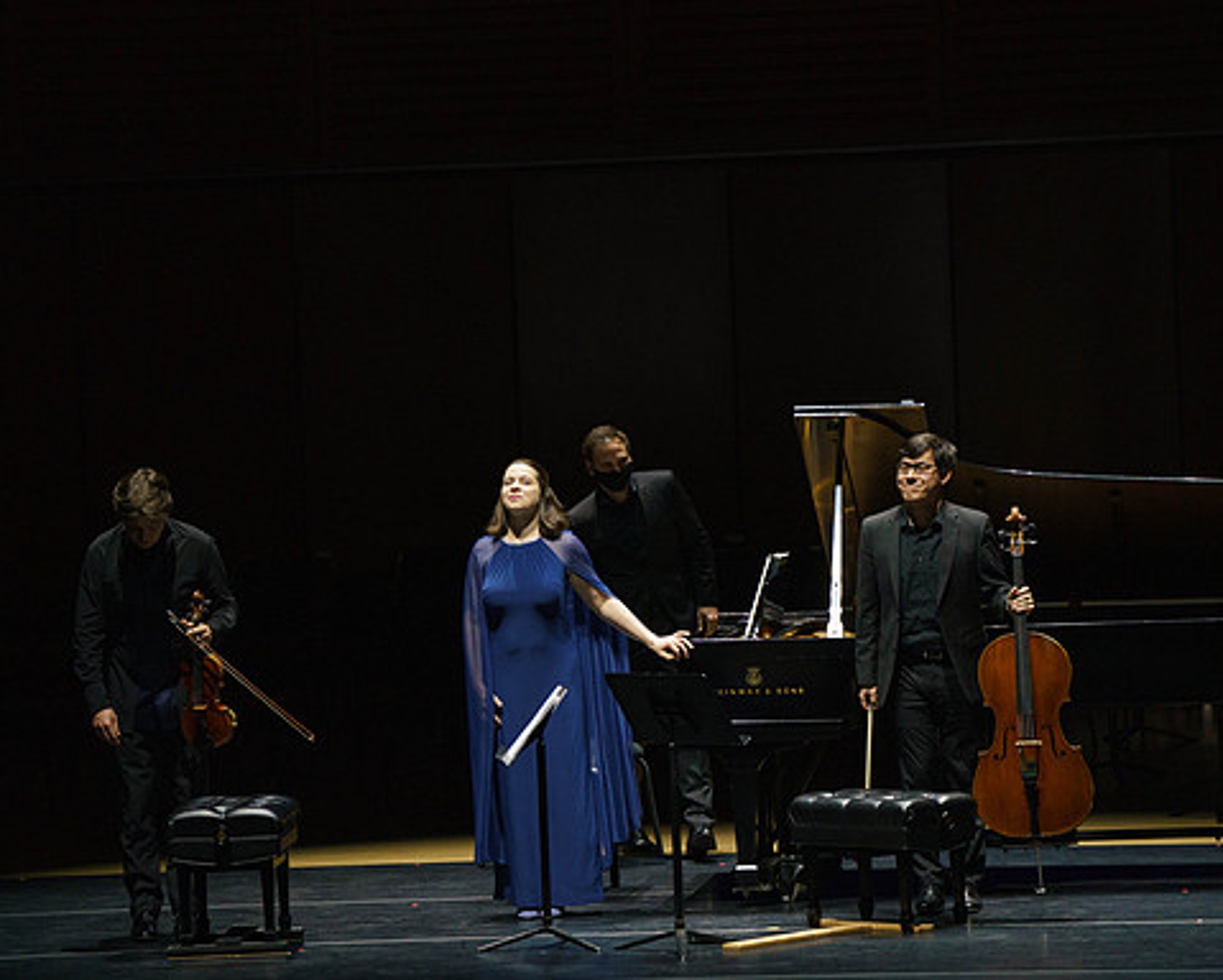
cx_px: 516
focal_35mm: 223
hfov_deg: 8.7
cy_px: 489
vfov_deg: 6.9
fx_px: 8078
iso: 4000
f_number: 5.6
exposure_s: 1/250
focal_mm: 194
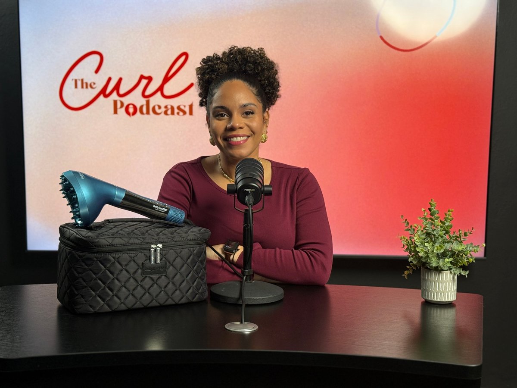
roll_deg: -1.2
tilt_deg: -4.7
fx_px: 717
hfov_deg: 39.7
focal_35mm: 48
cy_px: 194
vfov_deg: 30.3
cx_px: 258
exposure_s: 1/60
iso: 80
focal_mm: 6.76
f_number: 1.78
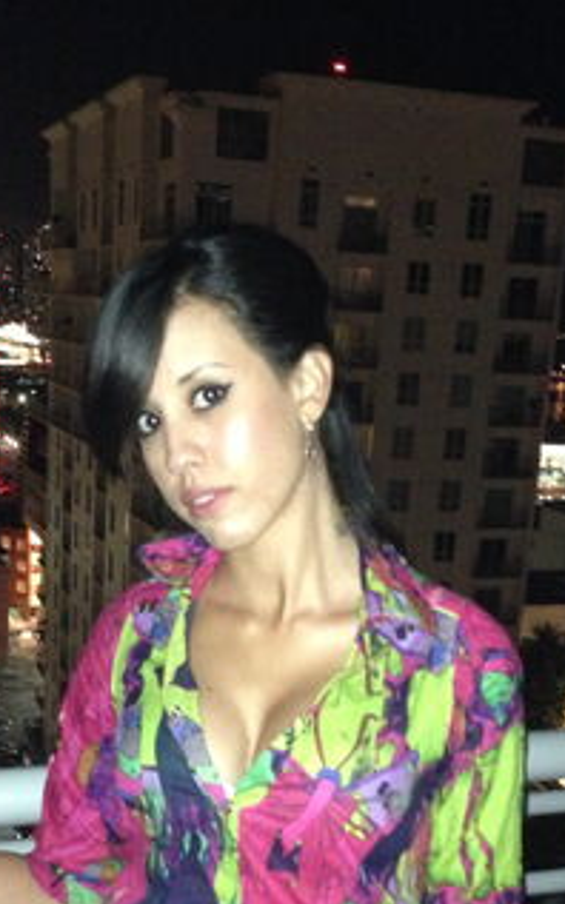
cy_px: 636
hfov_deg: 24.4
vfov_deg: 37.6
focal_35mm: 53
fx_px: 1306
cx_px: 248
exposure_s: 1/16
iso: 800
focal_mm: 4.13
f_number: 2.4
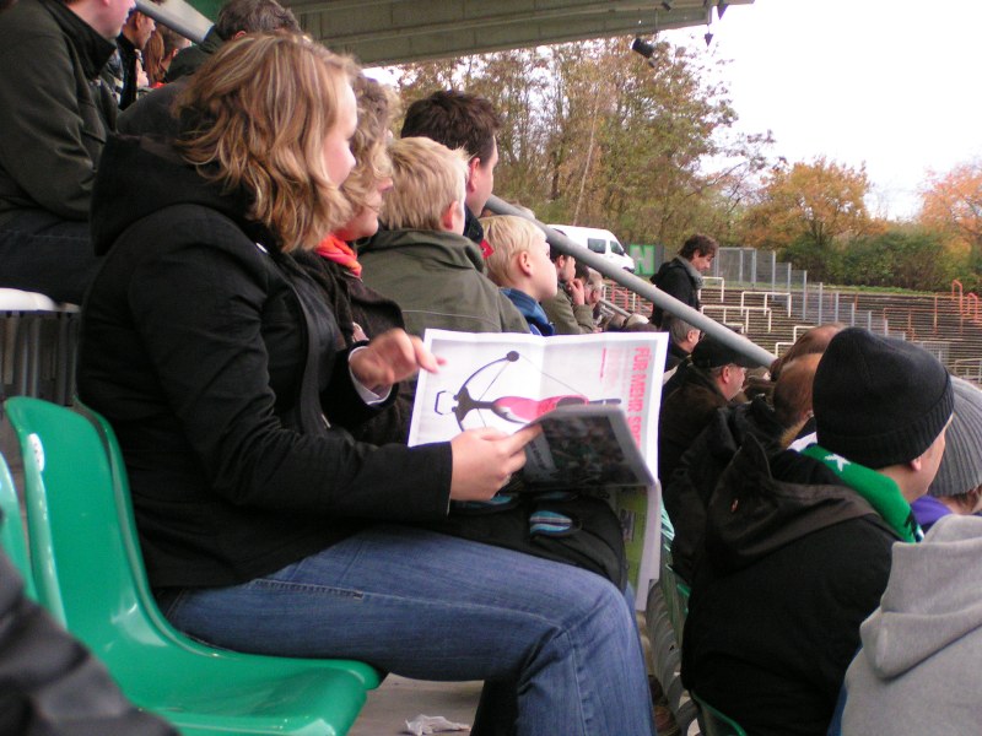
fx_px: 2440
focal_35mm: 86
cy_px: 368
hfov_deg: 22.8
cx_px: 491
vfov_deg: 17.2
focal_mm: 13.2
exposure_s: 1/125
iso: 200
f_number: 3.2
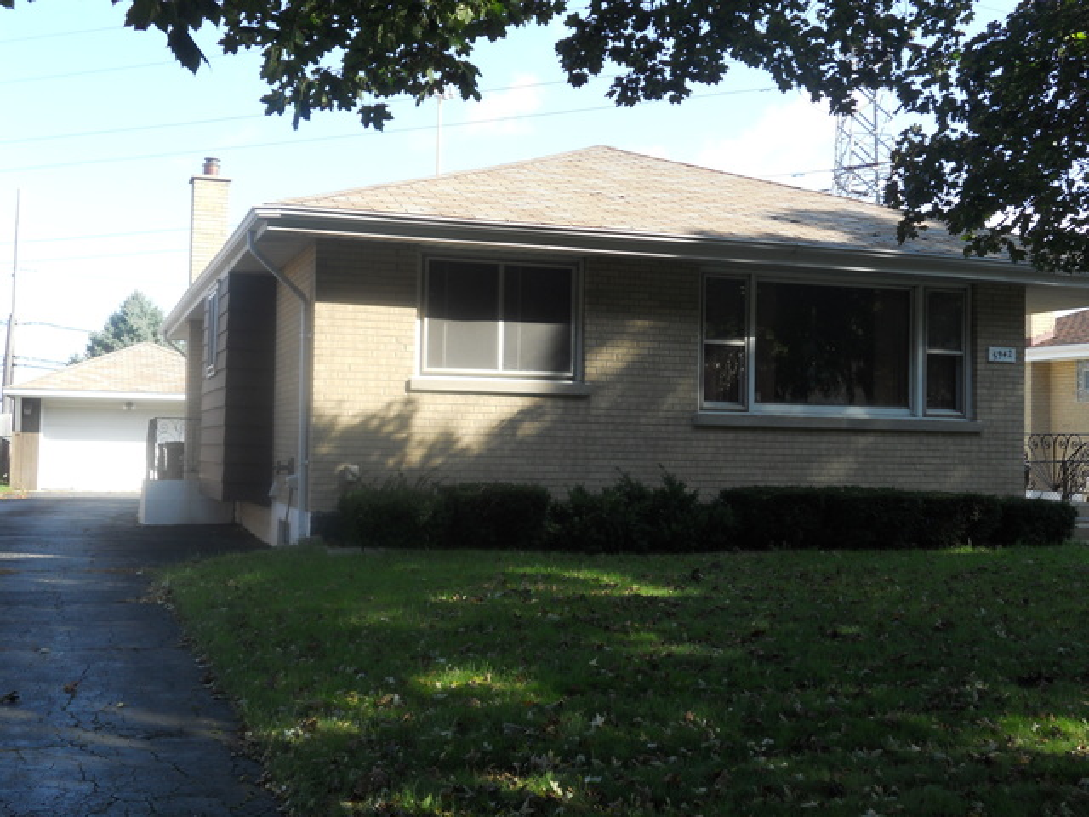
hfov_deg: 41.2
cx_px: 544
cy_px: 408
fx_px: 1447
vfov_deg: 31.5
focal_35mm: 46
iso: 80
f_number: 4.3
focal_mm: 8.2
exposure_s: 1/160
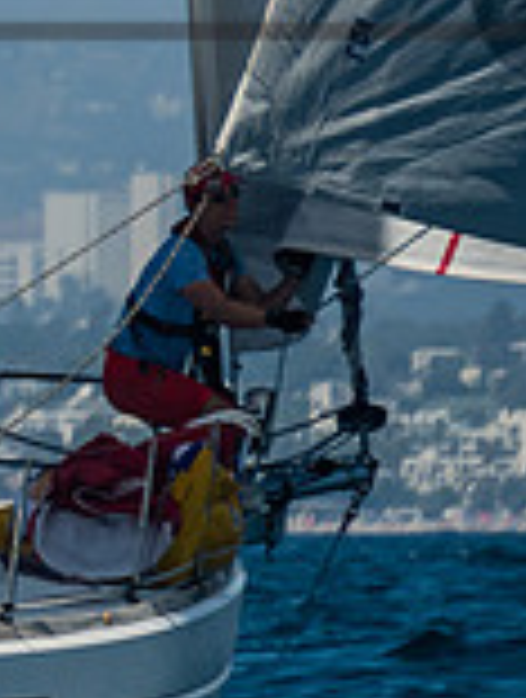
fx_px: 26836
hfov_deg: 1.1
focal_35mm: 1330
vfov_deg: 1.5
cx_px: -1276
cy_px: 177
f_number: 6.3
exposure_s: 1/800
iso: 160
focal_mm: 200
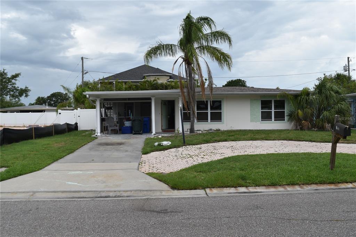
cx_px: 178
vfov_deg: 39.9
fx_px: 326
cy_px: 118
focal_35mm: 33
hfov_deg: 57.2
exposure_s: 1/320
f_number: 9
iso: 200
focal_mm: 22
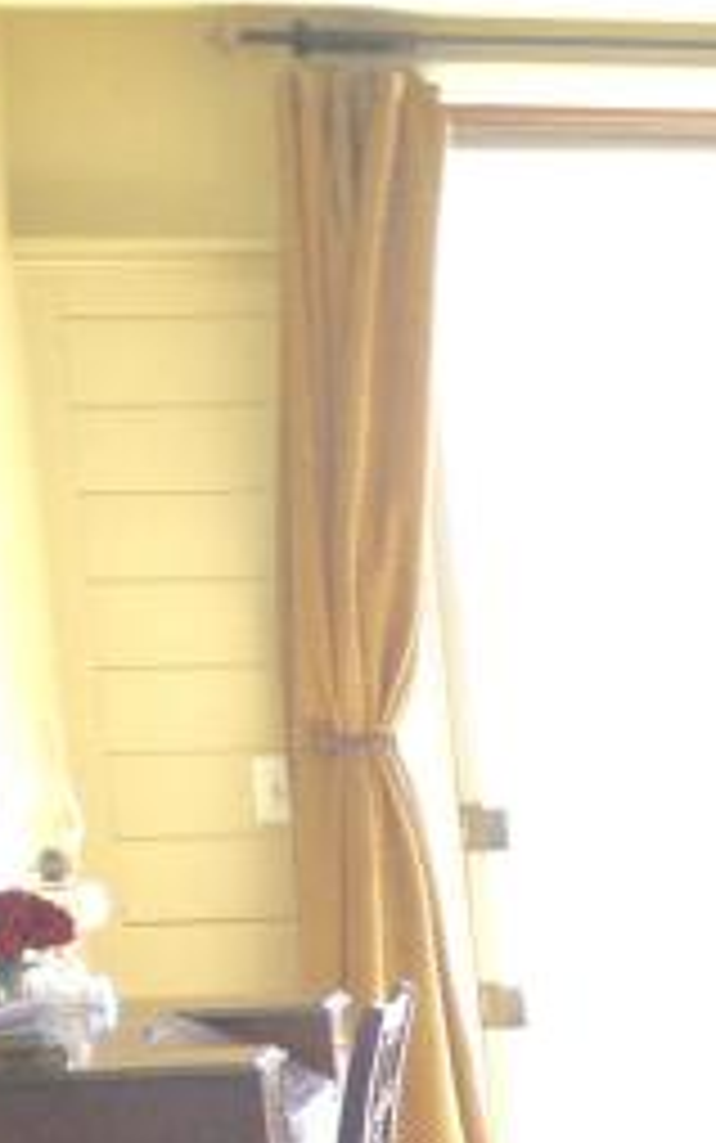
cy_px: 1476
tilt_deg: -8.8
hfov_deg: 7.9
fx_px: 4397
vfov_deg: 14.2
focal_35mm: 141
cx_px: 2247
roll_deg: -1.1
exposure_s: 1/40
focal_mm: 4.12
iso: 64
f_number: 2.4
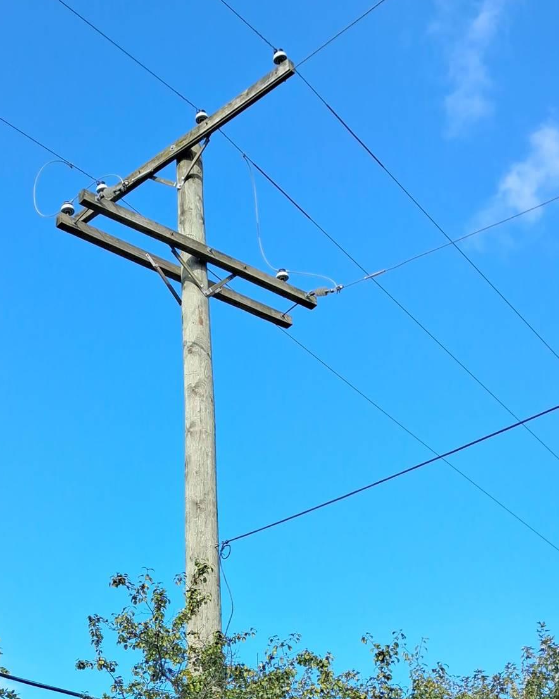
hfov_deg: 27.4
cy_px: 684
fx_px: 1138
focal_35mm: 55
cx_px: 185
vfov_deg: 31.8
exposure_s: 1/252
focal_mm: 4
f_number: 1.8
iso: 25
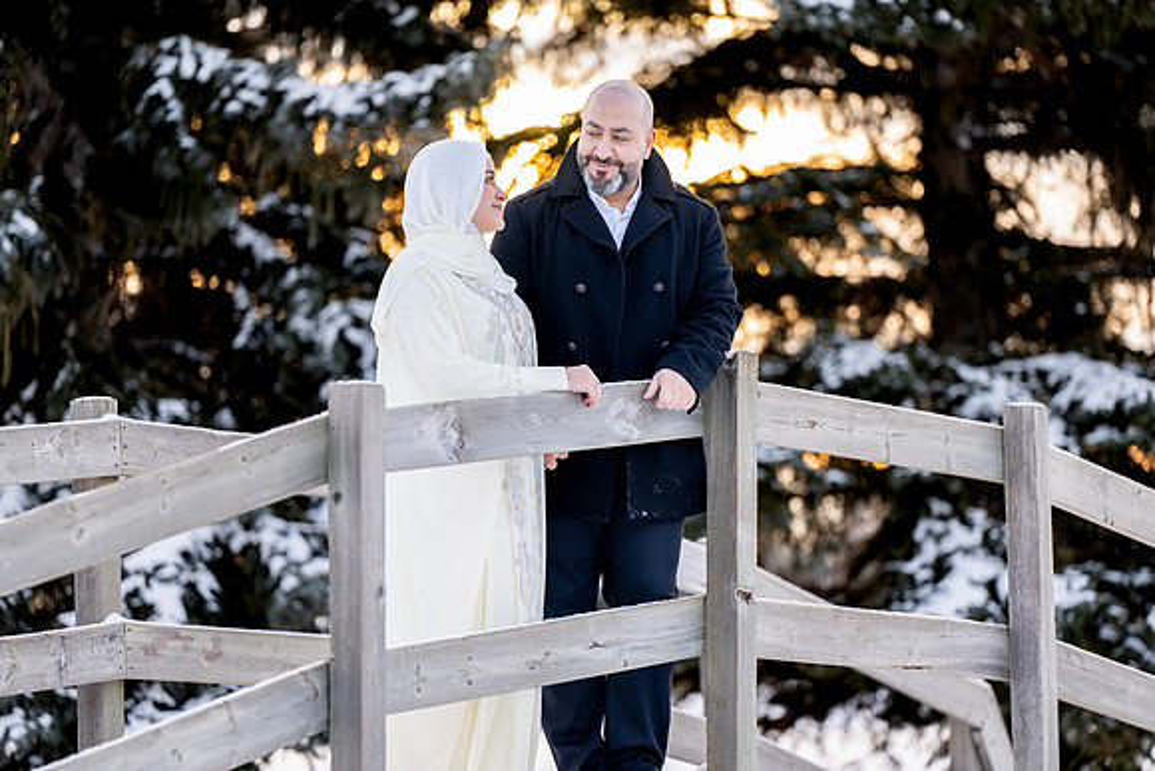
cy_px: 386
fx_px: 5263
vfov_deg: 8.4
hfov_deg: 12.5
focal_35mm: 164
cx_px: 578
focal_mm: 164
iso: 100
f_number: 2.8
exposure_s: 1/160
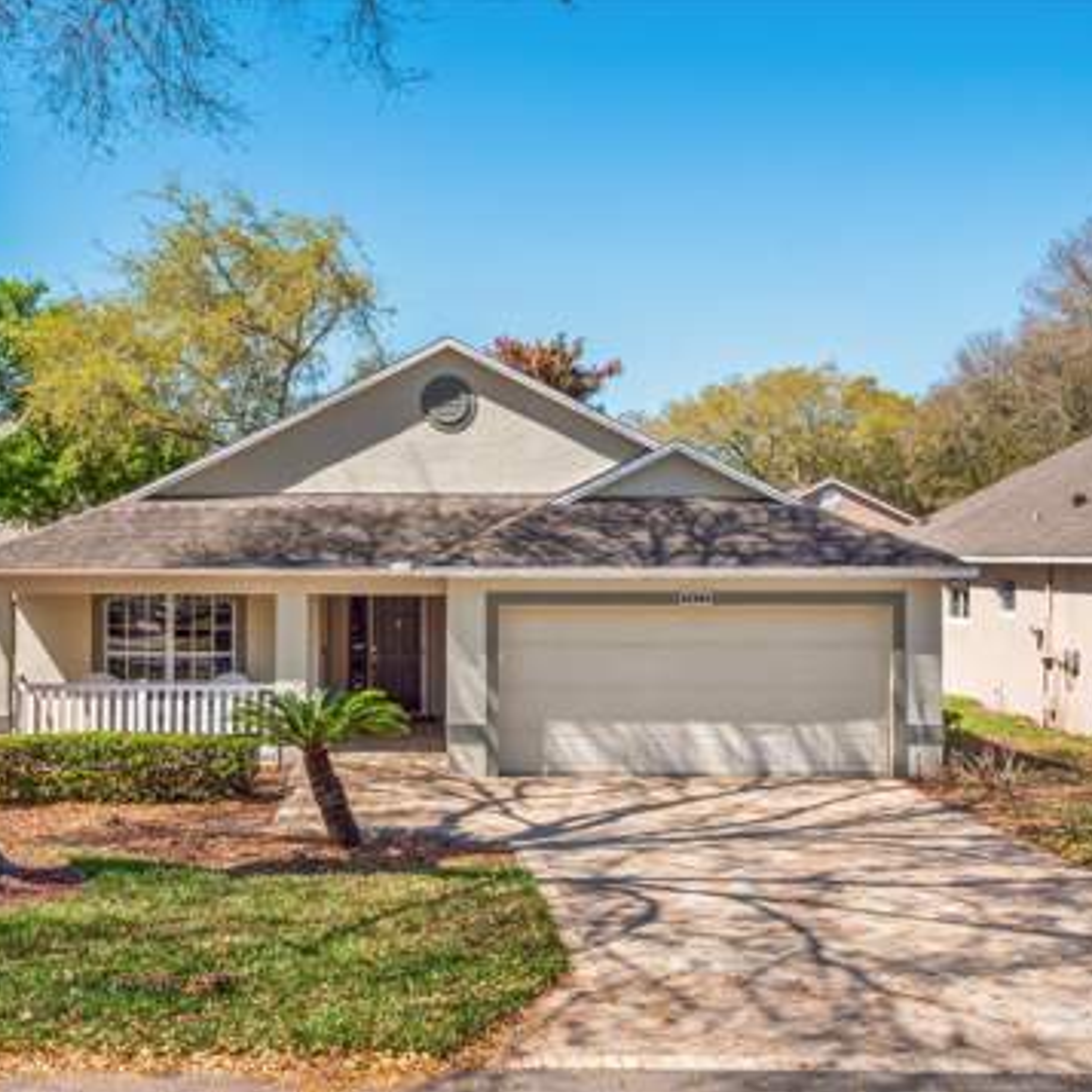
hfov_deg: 43.6
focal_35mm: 38
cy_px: 544
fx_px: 1356
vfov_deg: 43.9
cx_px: 425
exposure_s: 1/125
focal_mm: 16
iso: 200
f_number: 8
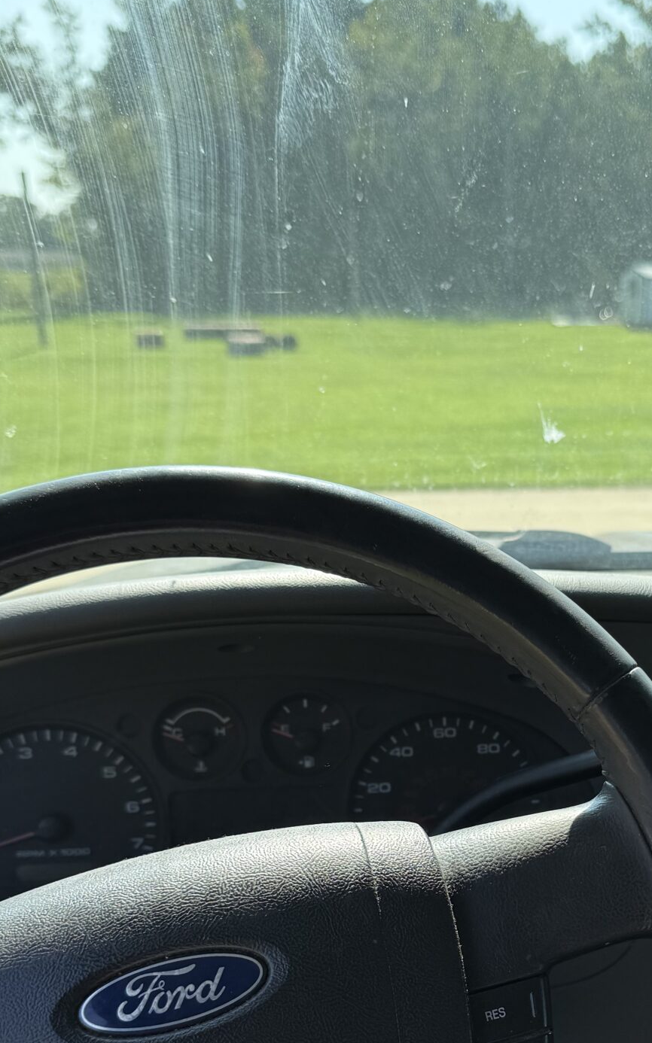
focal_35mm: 47
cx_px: 590
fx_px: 1337
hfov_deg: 26.5
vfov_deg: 41.7
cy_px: 747
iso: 80
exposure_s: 1/1230
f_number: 1.78
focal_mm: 6.76
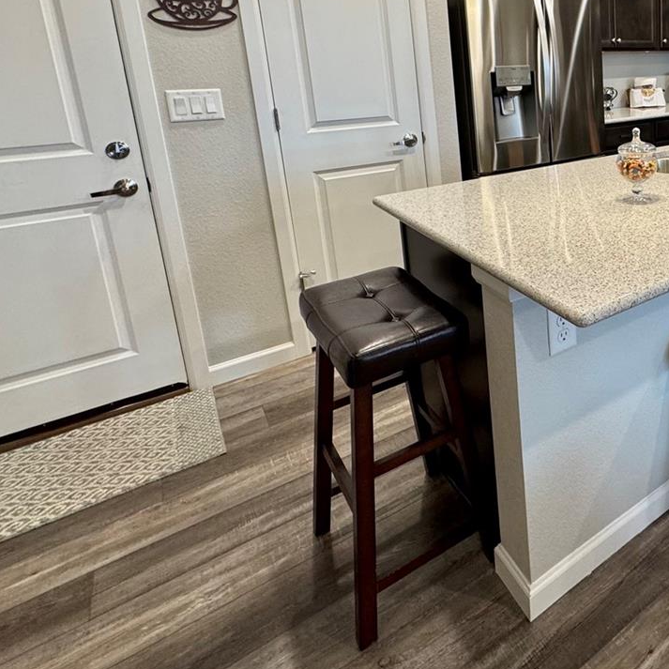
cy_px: 168
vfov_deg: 59.6
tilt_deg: -12.3
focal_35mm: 25
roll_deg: +1.3
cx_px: 629
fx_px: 547
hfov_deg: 53.2
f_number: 2.2
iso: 200
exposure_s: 1/60
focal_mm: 2.22
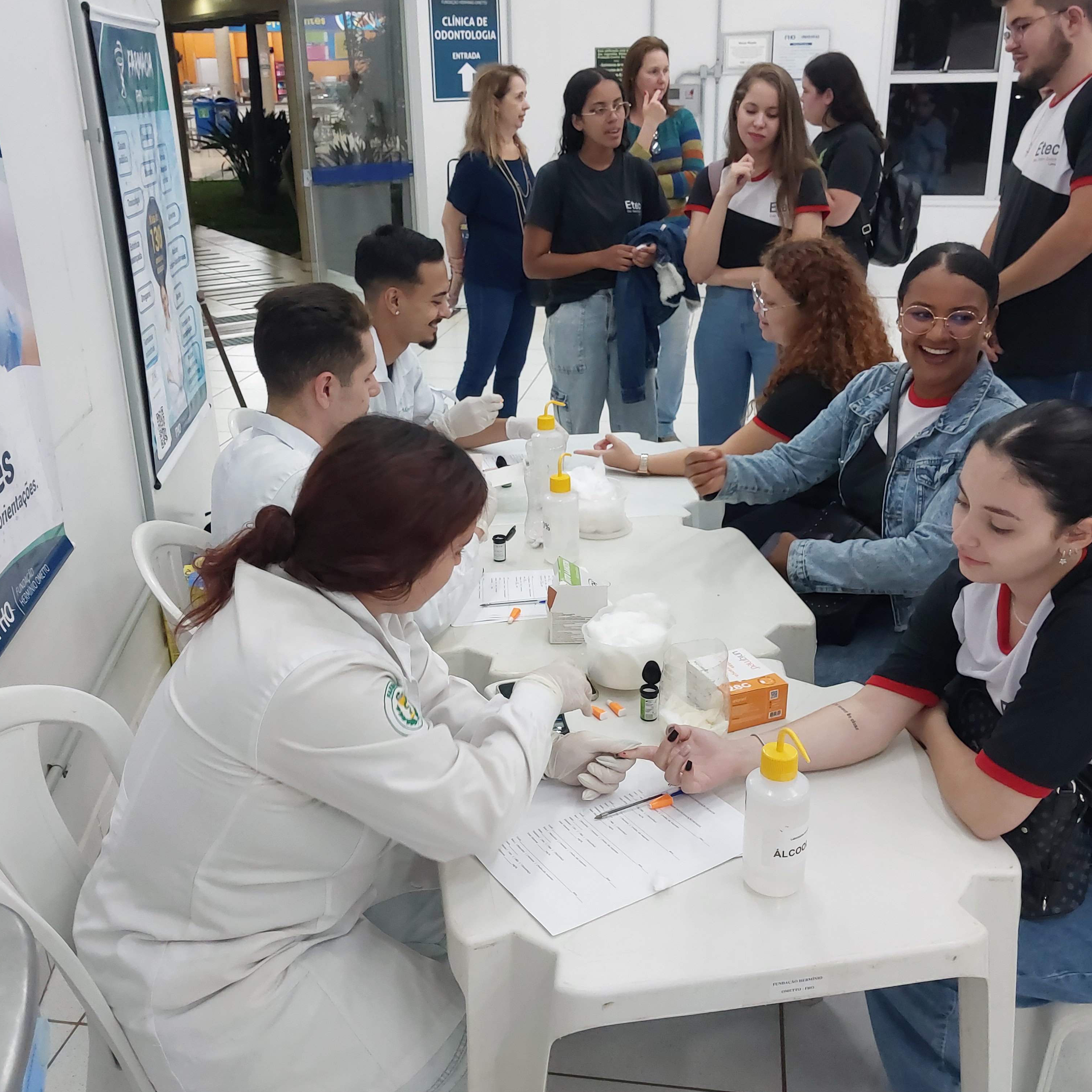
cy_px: 542
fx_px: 1285
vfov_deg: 46.0
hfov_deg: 46.0
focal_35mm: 36
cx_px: 558
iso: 250
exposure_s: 1/120
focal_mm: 4.6
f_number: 1.8
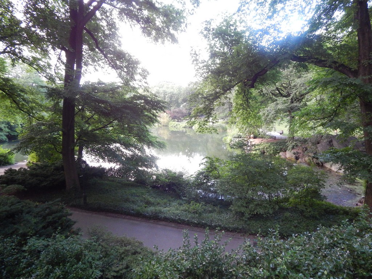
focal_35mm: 23
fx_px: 247
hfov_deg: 73.9
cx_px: 186
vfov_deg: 58.9
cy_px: 140
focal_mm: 4
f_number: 3
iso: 400
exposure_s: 1/30
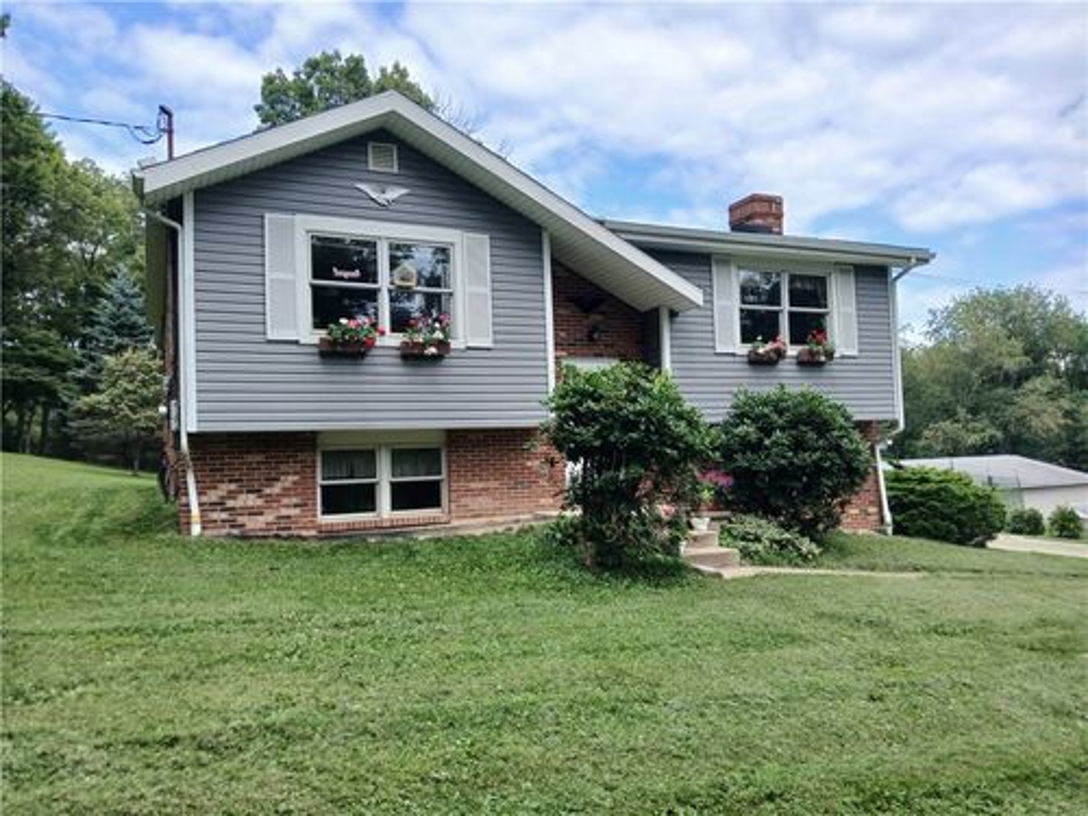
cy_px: 408
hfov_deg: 67.3
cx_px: 544
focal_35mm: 26
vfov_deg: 53.1
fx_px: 817
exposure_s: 1/284
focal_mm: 3.98
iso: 20
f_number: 1.8
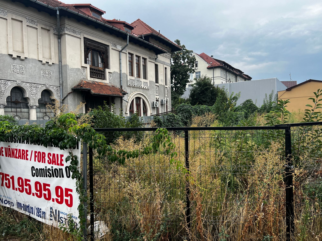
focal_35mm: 26
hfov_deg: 67.3
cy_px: 120
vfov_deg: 53.1
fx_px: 242
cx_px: 161
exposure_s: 1/1698
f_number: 1.5
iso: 50
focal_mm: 5.7
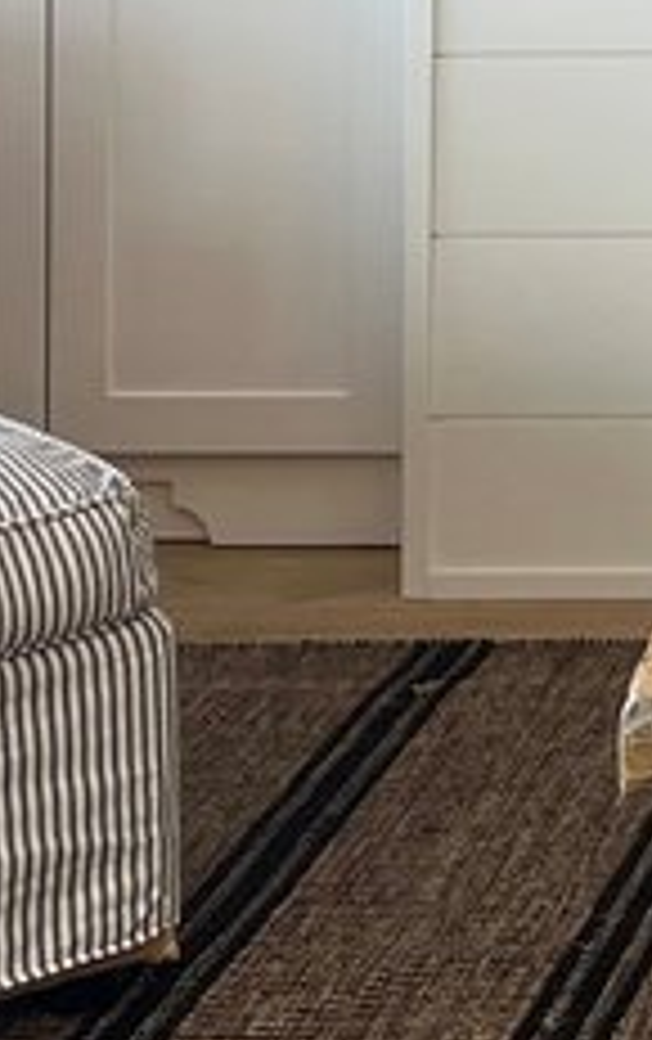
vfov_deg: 13.7
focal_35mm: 143
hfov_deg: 8.5
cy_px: -558
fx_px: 4053
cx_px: 1452
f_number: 1.5
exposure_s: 1/120
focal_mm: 5.7
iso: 80
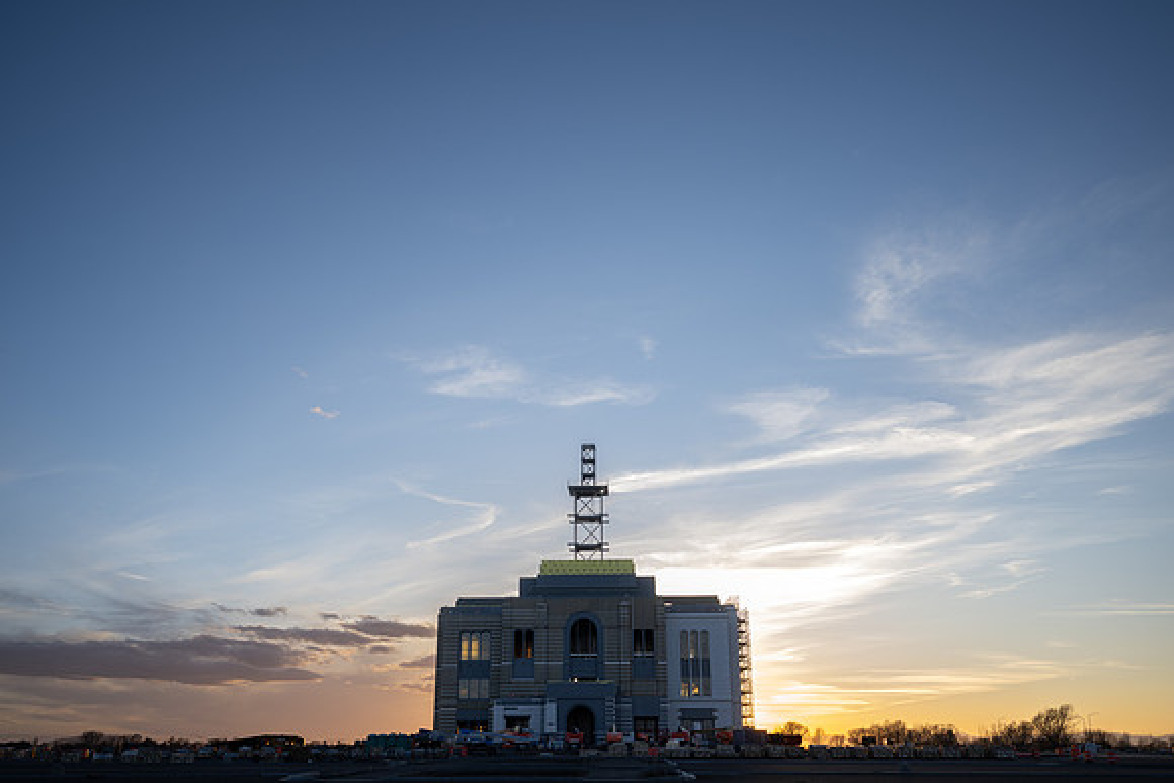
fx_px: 979
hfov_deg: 61.9
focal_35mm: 30
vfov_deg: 43.6
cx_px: 587
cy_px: 392
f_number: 9
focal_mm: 30
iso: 100
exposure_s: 1/30
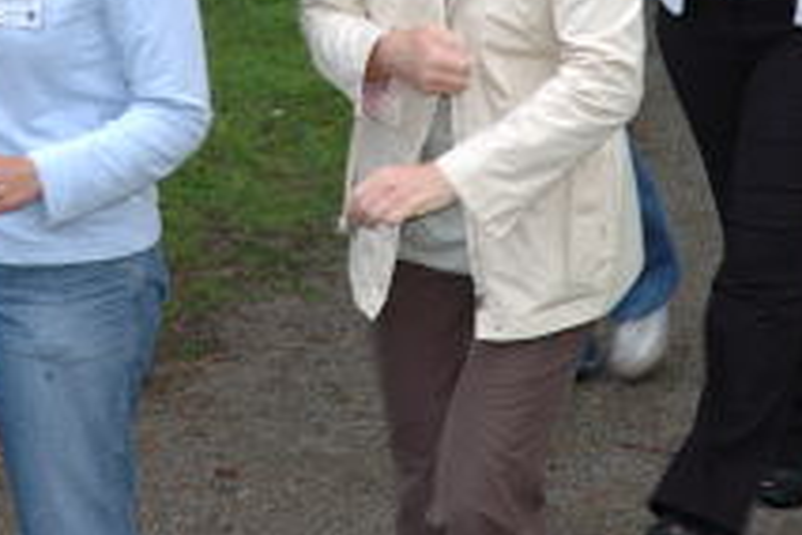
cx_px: 463
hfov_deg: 7.4
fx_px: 6193
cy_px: -107
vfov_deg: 4.9
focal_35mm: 278
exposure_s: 1/60
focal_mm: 70
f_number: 4.5
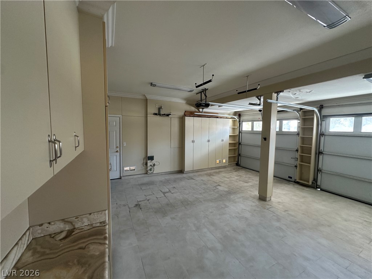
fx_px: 150
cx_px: 186
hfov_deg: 102.1
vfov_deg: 85.7
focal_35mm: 14
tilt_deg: -4.5
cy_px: 140
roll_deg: -1.2
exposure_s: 1/60
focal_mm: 2.22
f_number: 2.2
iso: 250
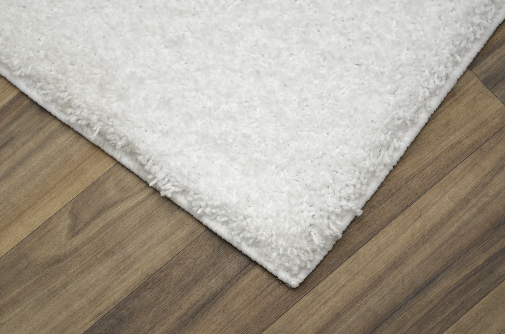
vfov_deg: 11.7
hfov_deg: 17.5
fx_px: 1638
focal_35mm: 117
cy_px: 167
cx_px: 252
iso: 125
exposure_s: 1/60
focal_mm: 78
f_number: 4.5
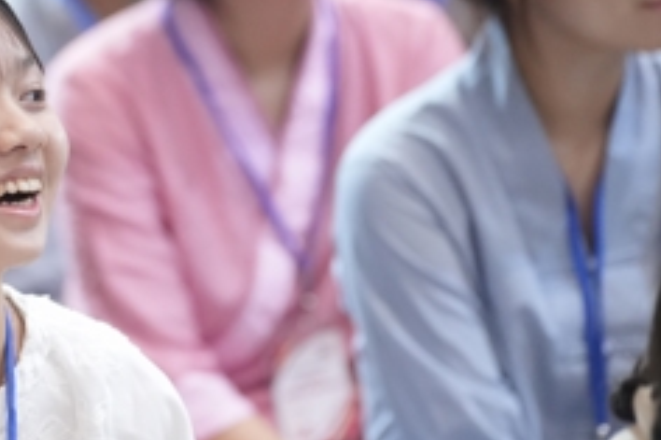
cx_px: 64
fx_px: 7578
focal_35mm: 413
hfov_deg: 5.0
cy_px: 156
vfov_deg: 3.3
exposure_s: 1/160
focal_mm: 150
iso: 4000
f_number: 2.8
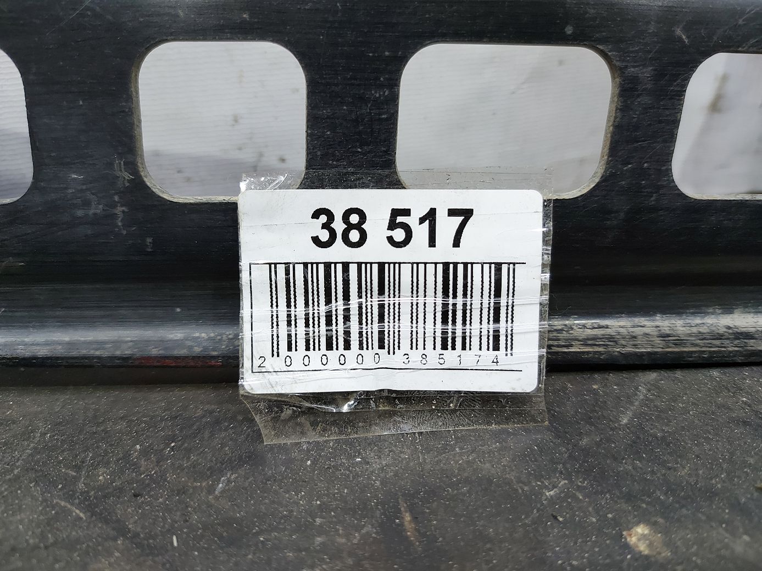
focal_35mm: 24
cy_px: 286
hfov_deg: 71.6
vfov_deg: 56.8
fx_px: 528
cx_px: 381
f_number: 1.8
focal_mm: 5.23
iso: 200
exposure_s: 1/50
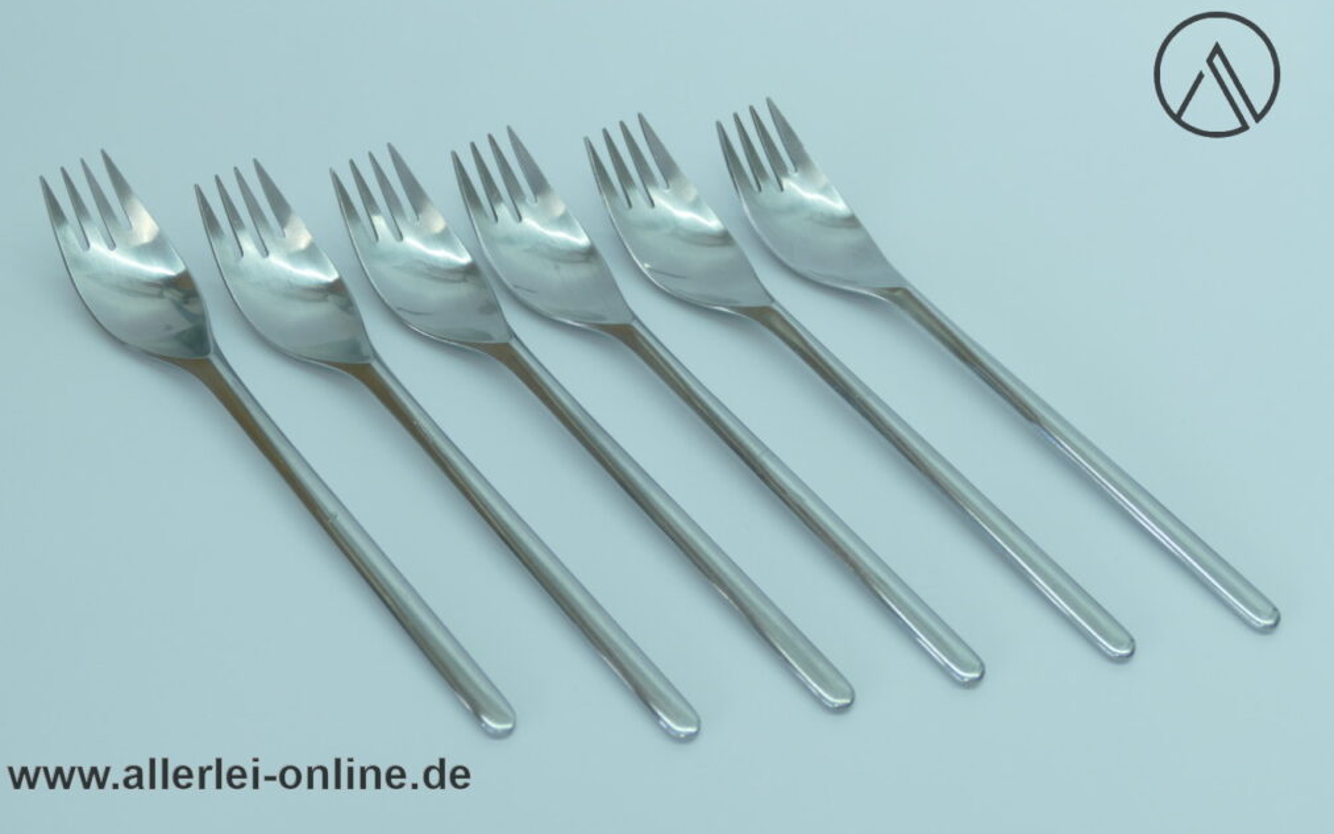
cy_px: 402
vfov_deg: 19.1
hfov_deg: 30.2
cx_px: 665
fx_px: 2472
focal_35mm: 68
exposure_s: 1/80
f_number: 3.6
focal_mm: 24
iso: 200
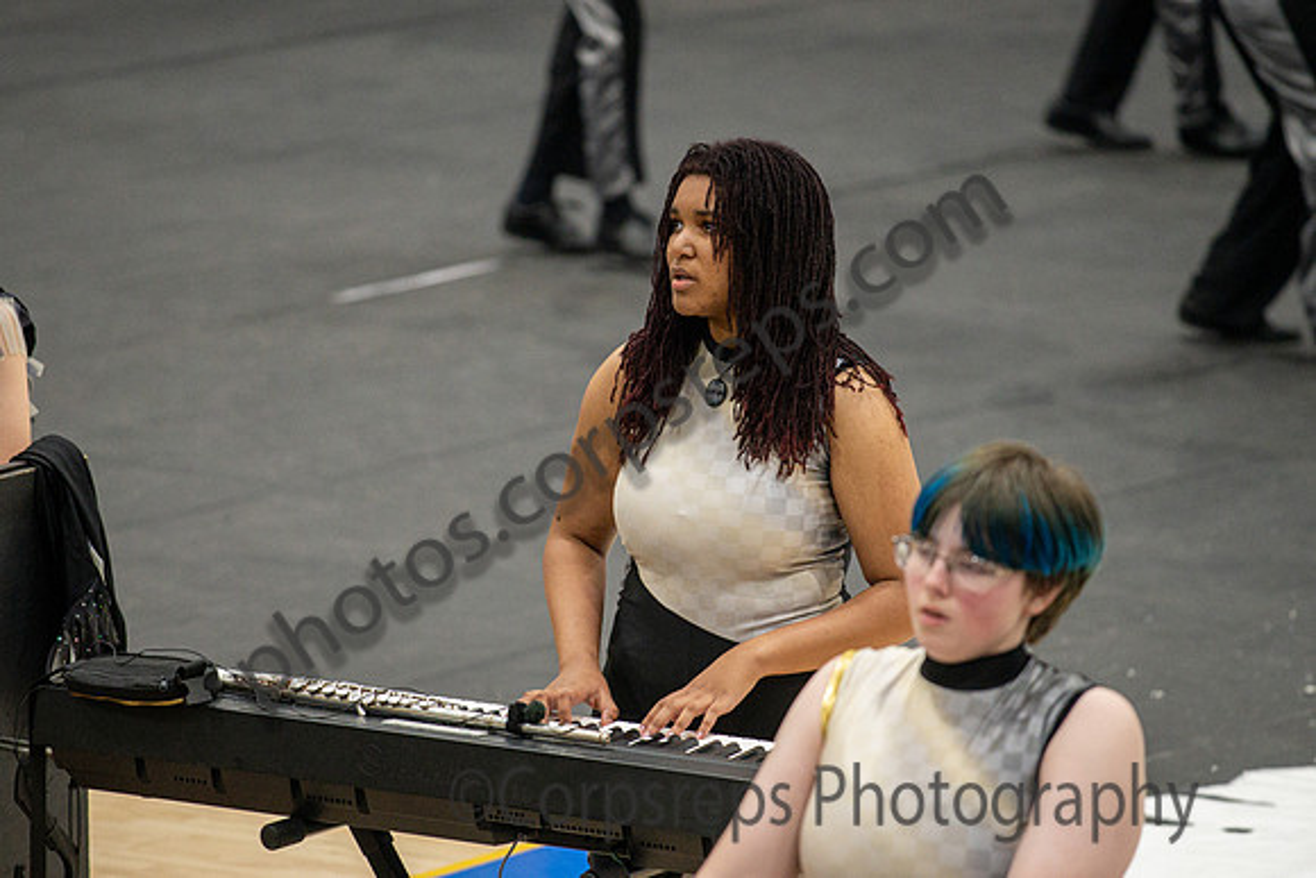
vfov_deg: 5.3
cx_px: 648
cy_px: 442
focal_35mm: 258
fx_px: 9416
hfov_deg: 8.0
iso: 5000
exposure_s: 1/500
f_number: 4
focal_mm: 200
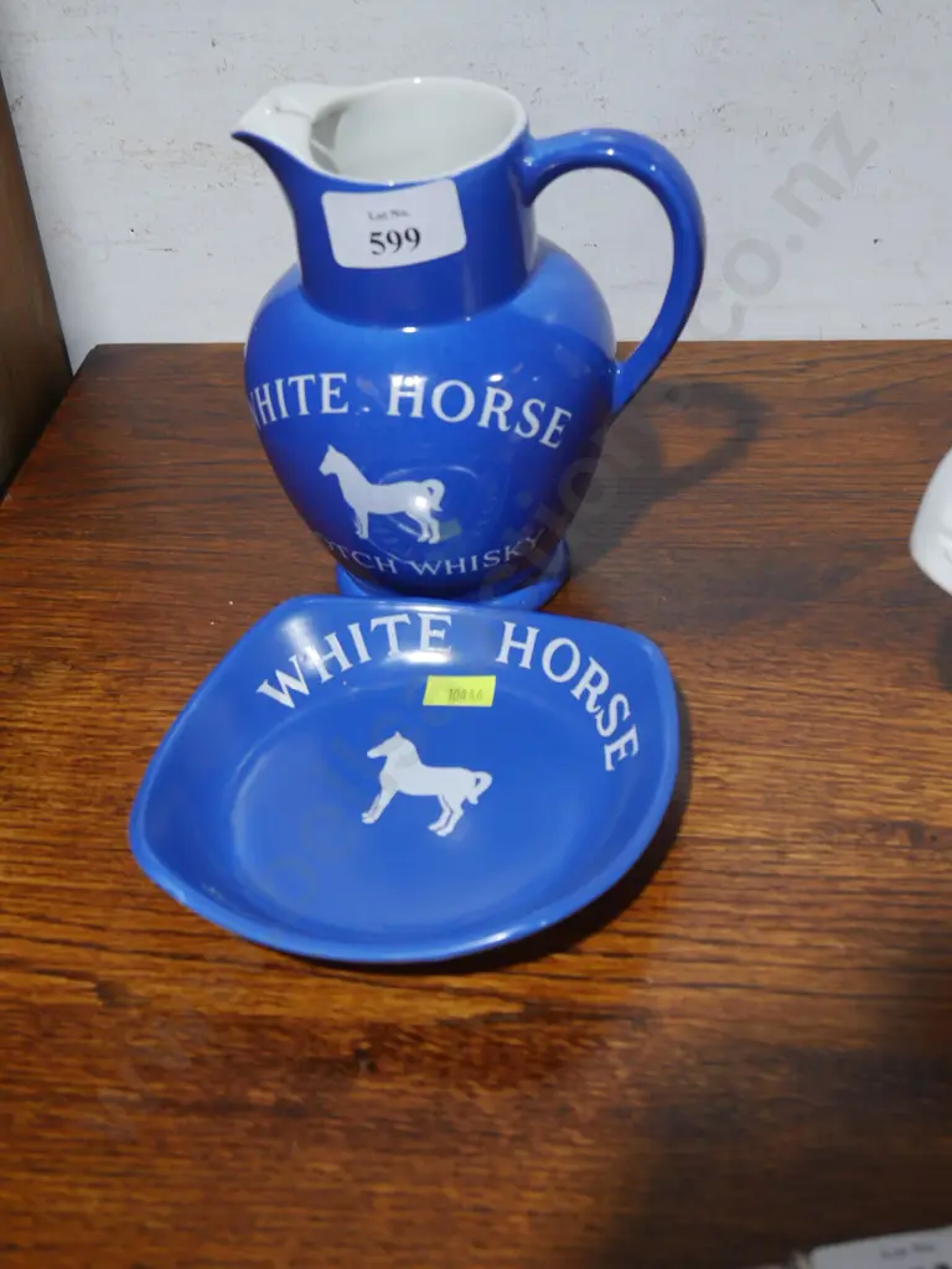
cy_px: 634
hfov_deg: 27.0
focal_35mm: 54
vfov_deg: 35.5
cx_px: 476
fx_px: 1980
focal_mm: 27
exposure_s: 1/60
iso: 640
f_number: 5.3
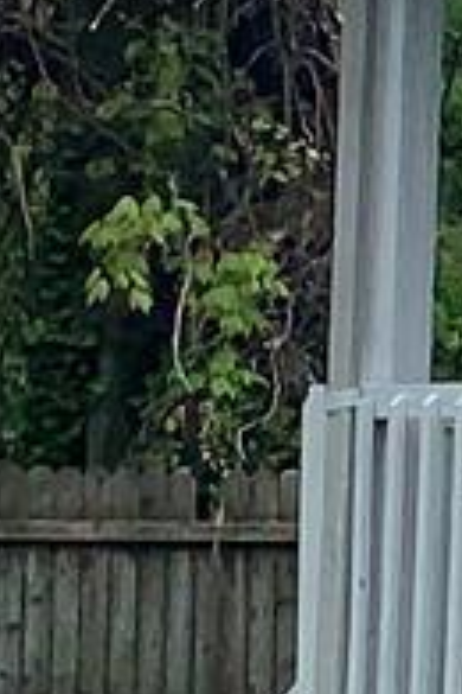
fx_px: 5467
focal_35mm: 284
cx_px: 2530
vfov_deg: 7.3
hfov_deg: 4.1
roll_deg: -0.7
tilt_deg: +4.2
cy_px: 431
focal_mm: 4.25
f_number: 1.8
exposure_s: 1/1585
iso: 25
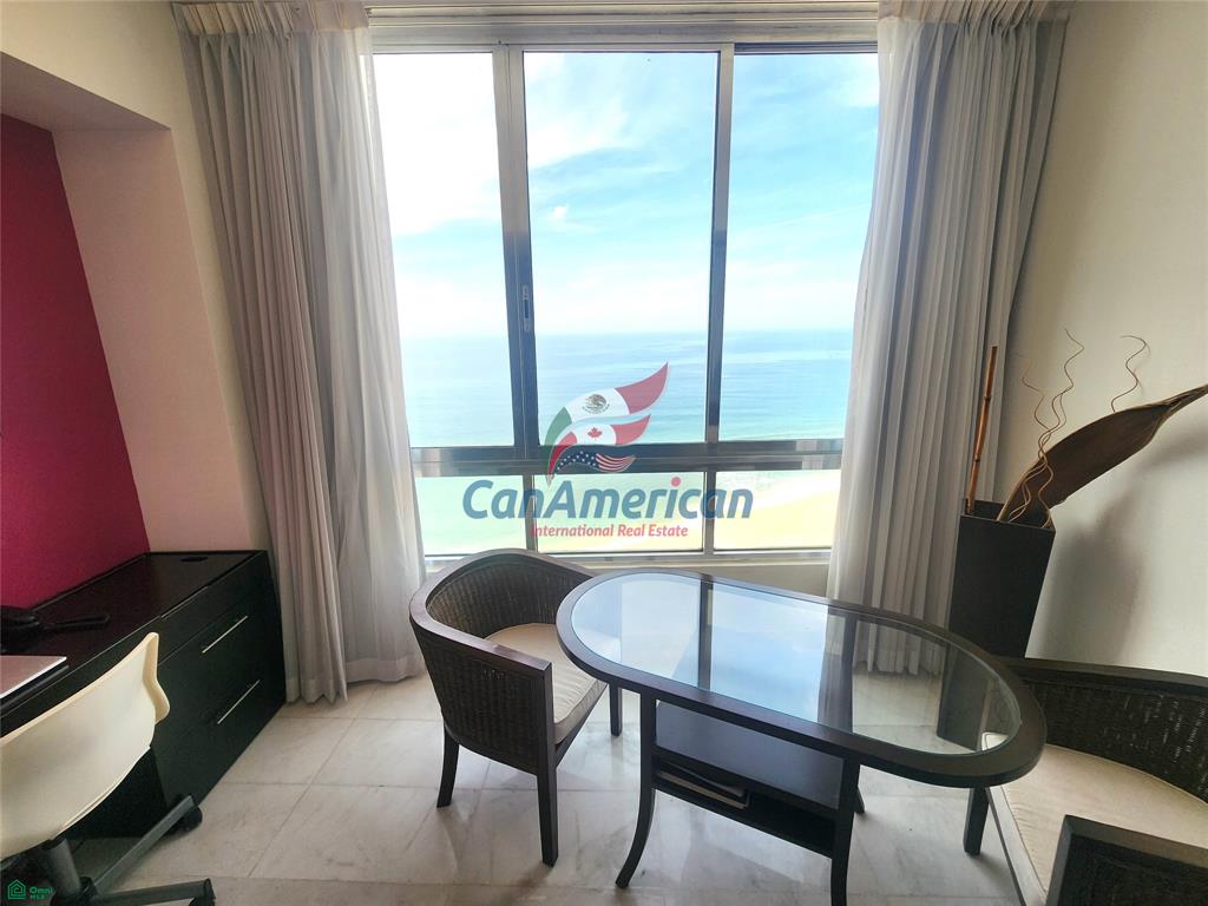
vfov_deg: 89.9
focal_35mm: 13
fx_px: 454
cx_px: 604
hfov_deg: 106.2
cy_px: 453
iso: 50
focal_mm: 2.2
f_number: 2.2
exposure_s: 1/544
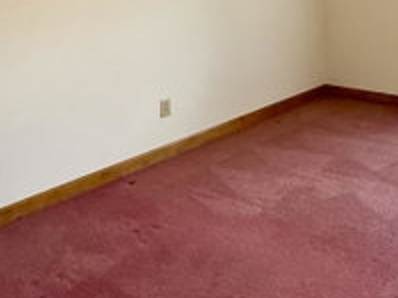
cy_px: -26
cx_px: 343
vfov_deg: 29.2
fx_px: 517
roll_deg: +2.1
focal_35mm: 45
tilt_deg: -2.0
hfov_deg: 39.6
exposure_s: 1/120
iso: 200
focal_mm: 2.22
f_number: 2.2
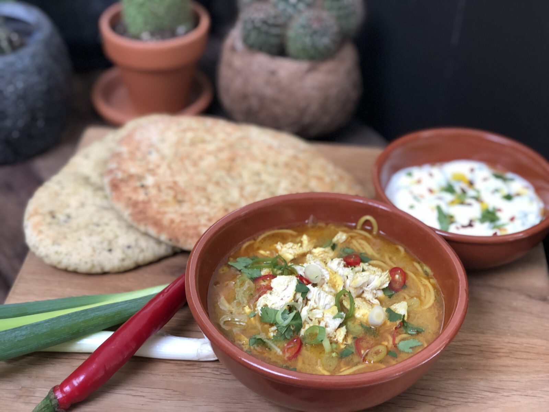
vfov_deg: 25.7
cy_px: 206
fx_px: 904
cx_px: 274
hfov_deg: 33.8
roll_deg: -0.7
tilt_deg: -39.6
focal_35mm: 57
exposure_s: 1/50
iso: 250
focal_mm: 6.6
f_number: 2.8
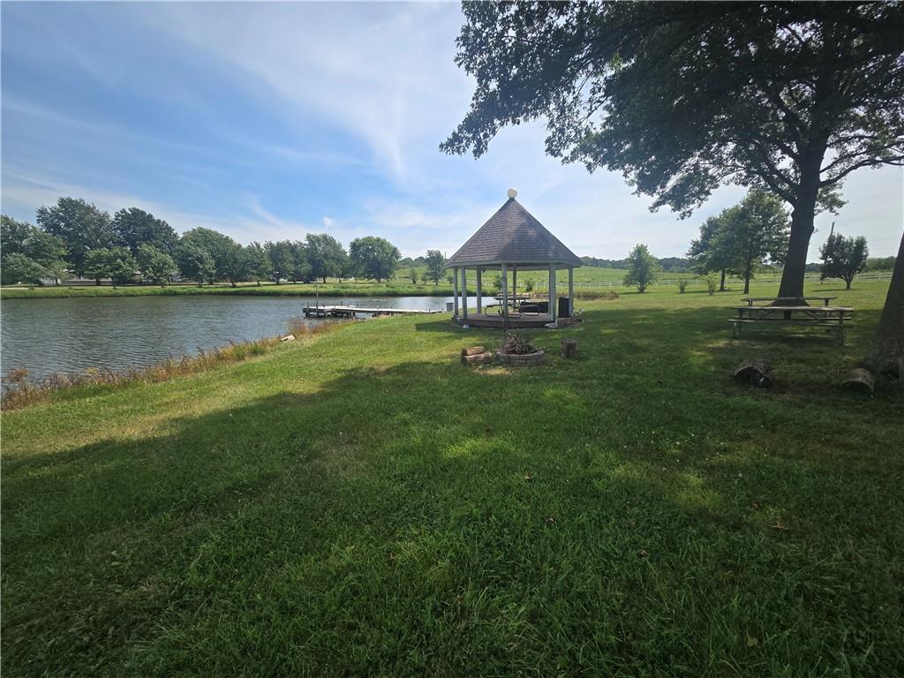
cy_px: 339
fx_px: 339
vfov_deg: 89.9
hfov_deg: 106.2
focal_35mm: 13
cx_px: 452
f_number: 2.2
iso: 50
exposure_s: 1/1654
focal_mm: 2.2
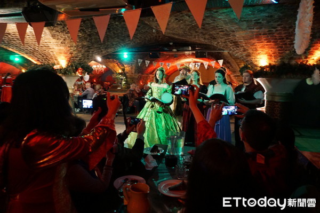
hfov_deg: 73.8
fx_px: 213
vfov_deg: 53.1
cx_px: 160
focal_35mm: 24
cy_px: 106
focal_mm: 16
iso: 3200
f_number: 3.5
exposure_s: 1/13
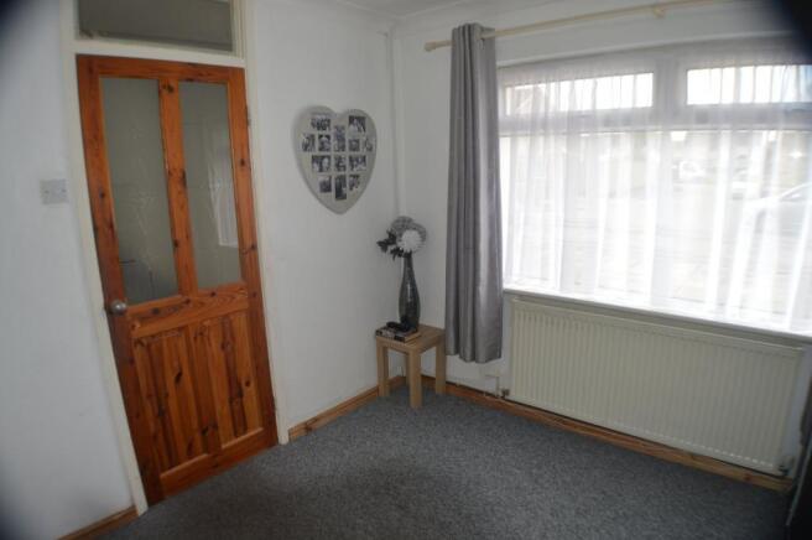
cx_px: 406
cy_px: 270
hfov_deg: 67.4
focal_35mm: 27
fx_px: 608
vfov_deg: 47.8
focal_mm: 18
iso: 160
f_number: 4
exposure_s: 1/125
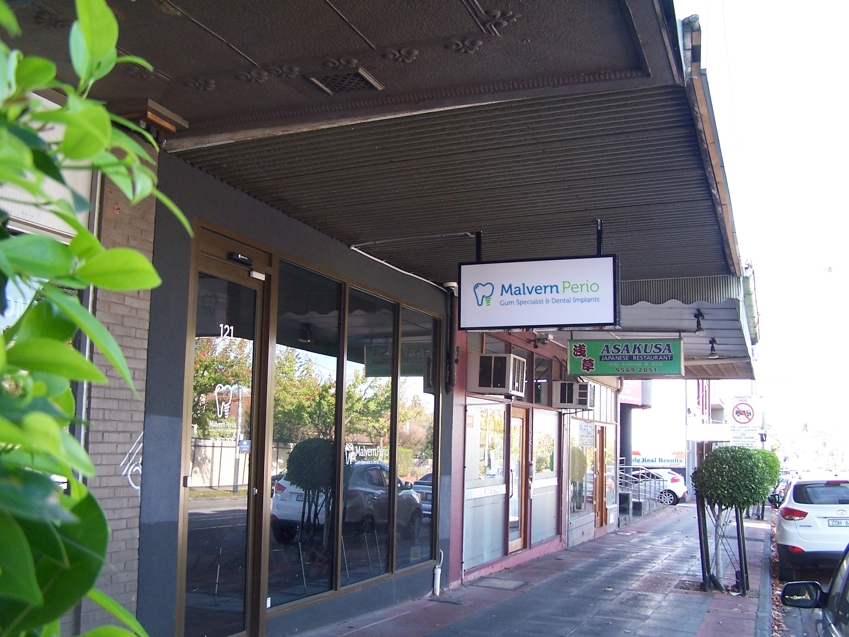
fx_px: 932
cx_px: 424
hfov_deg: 49.0
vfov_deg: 37.7
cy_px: 318
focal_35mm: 38
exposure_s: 1/90
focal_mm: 6.3
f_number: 2.8
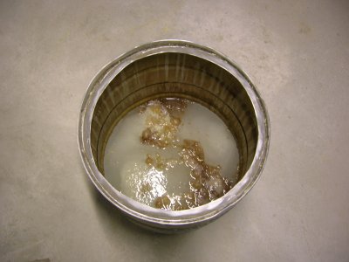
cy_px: 131
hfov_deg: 54.0
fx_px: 343
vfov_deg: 41.8
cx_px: 174
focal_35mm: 34
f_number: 2.9
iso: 59
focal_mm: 5.7
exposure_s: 1/3.9
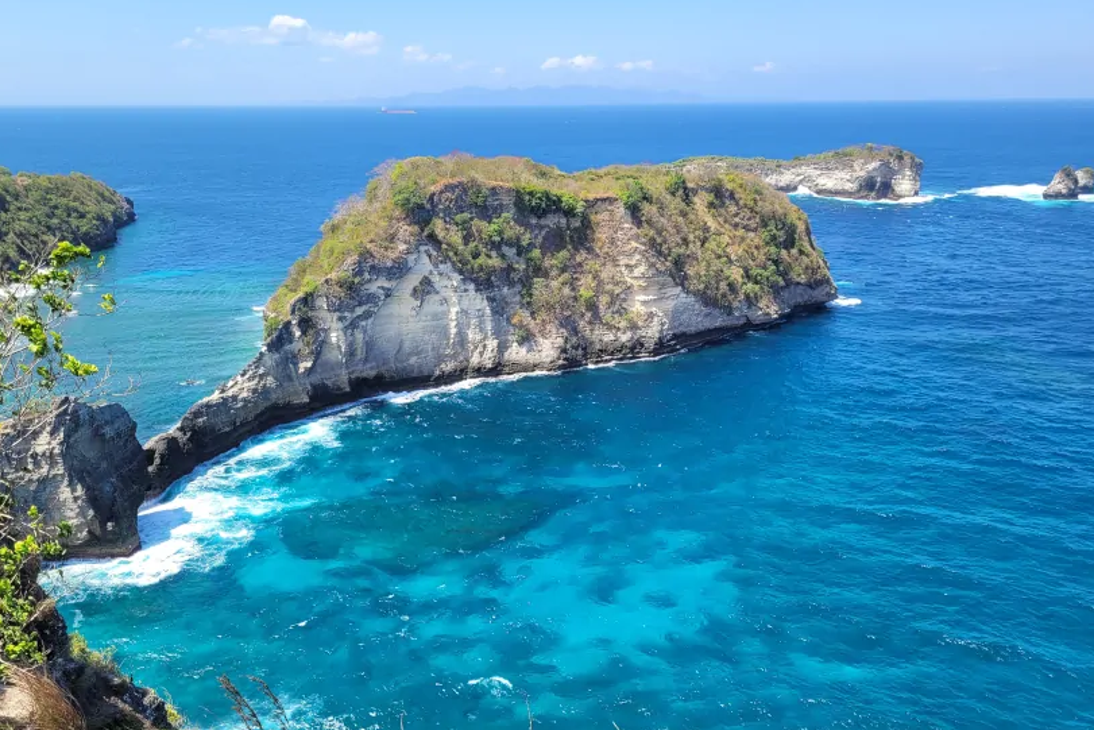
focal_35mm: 30
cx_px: 498
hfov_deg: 61.8
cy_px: 410
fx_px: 912
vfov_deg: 43.5
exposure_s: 1/1160
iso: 40
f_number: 1.8
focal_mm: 5.4
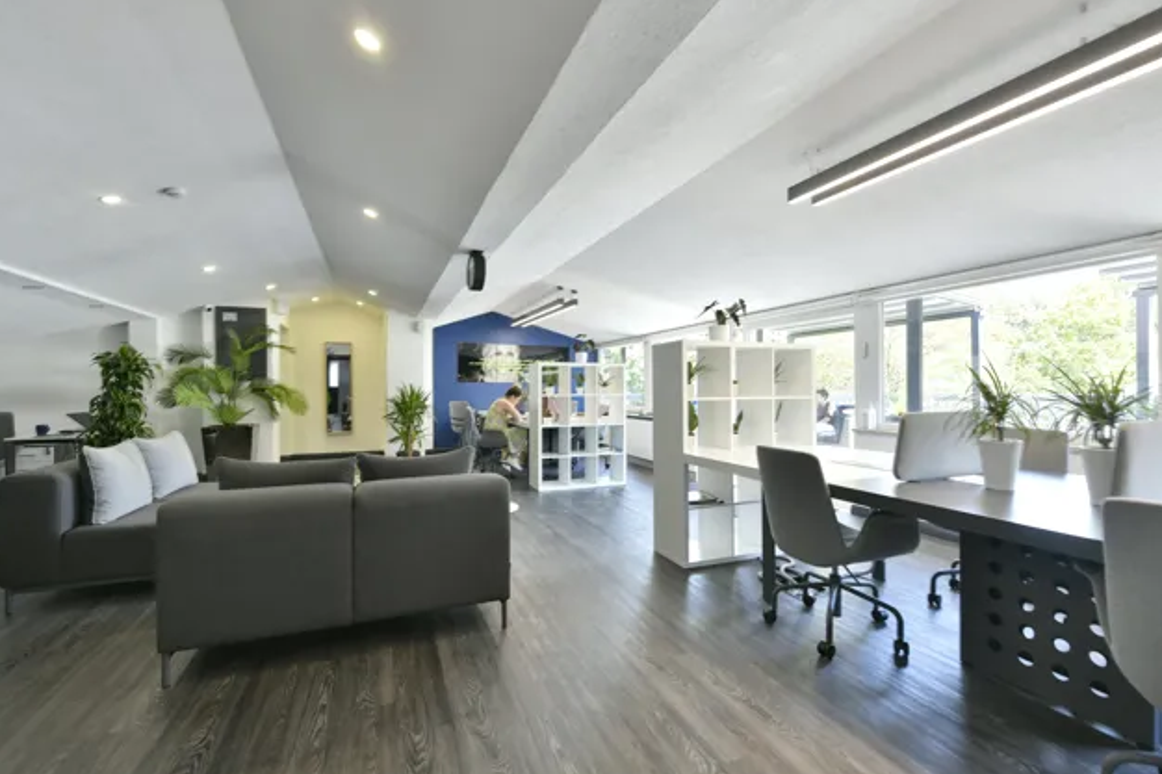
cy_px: 385
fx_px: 484
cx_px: 571
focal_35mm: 15
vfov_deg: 77.3
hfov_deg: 100.4
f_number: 4.5
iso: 500
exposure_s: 1/50
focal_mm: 14
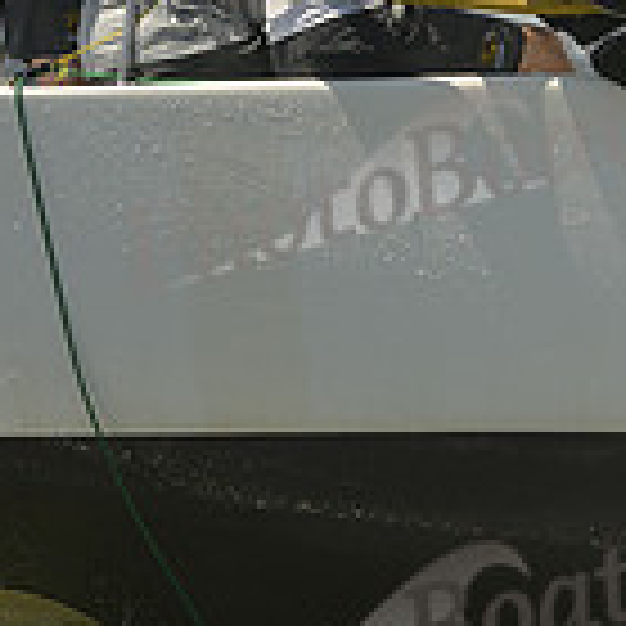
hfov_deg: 2.0
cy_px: -119
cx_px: 995
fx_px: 18168
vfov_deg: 2.0
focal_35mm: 888
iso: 280
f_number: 9
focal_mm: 250
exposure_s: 1/1250
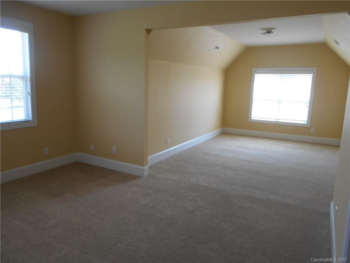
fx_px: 263
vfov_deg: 53.1
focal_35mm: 26
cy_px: 132
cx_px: 175
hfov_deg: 67.3
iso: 80
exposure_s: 1/50
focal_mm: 4.6
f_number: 3.2
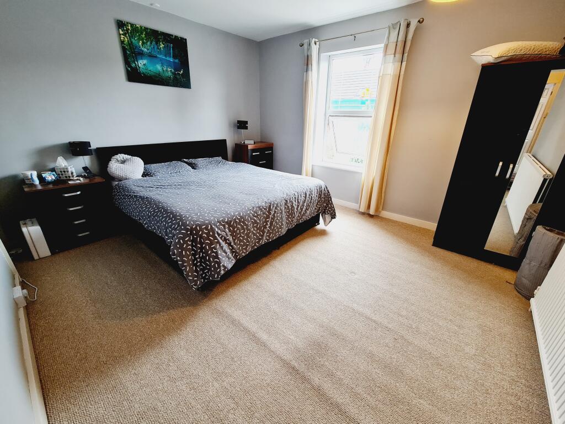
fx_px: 212
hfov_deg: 106.2
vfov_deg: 89.9
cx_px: 282
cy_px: 212
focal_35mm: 13
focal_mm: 2.2
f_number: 2.2
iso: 250
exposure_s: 1/50
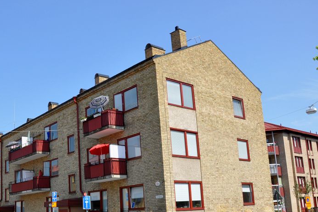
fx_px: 353
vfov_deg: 32.9
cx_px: 92
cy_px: 149
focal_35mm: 40
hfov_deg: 47.2
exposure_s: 1/160
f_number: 13
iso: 200
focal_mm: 18
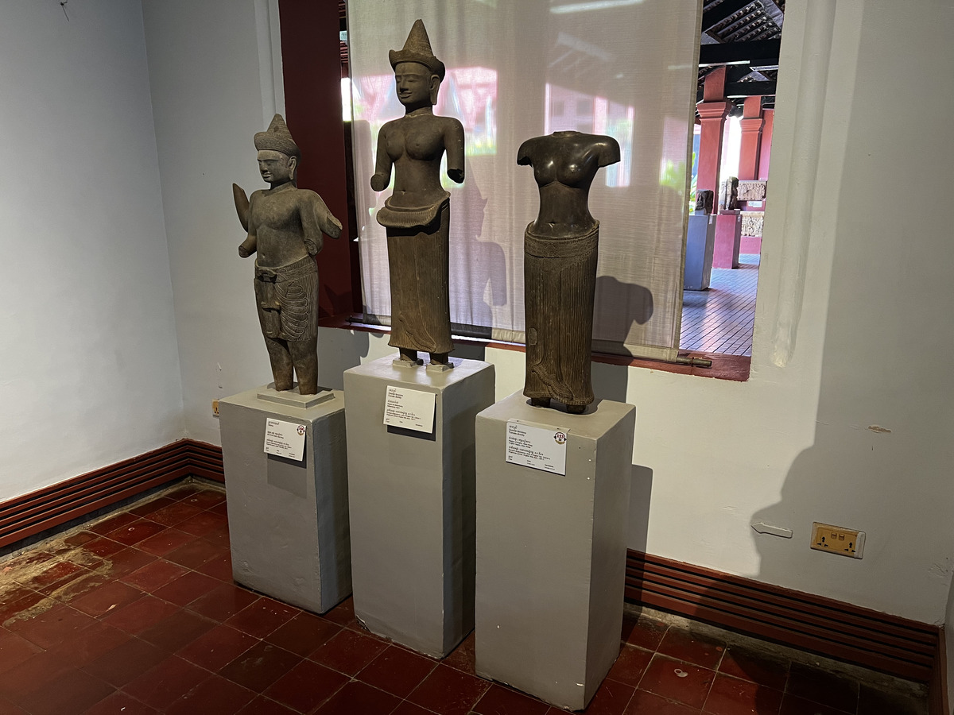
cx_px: 477
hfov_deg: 67.3
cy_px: 358
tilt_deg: -13.3
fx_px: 717
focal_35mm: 26
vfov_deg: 53.1
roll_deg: +0.4
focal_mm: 5.7
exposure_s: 1/60
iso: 125
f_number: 1.5
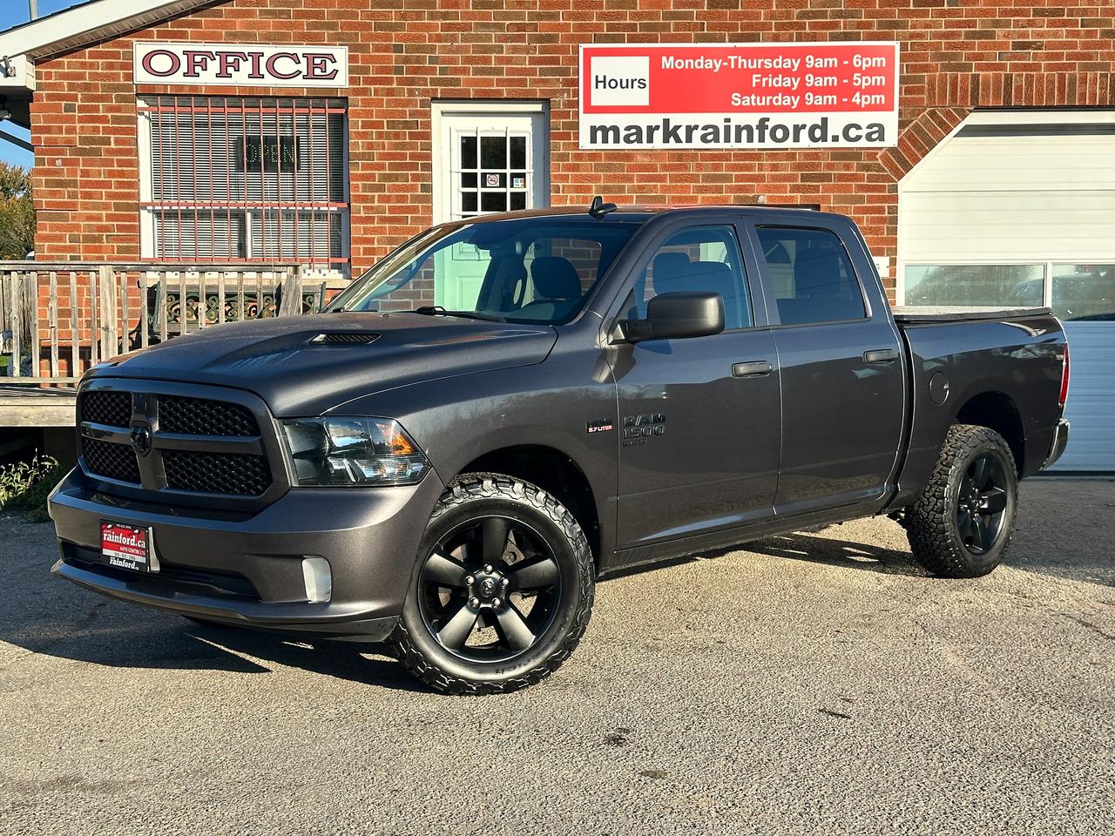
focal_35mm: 48
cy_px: 418
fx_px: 1546
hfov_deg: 39.7
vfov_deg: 30.3
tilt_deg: -3.2
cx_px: 558
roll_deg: +0.4
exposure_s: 1/2070
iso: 64
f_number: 1.78
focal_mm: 6.86
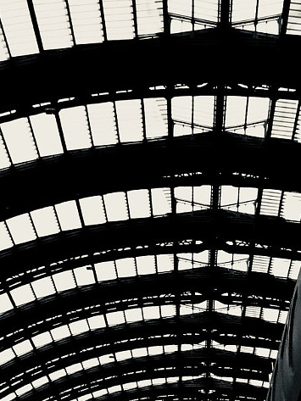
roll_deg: -0.8
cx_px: 174
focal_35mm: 98
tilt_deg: +18.3
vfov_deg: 19.9
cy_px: 292
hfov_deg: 15.1
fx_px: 1136
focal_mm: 4.15
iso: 25
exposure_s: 1/268
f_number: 2.2
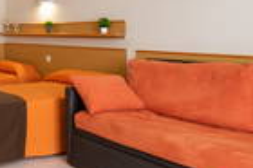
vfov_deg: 25.9
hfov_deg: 33.5
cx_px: -31
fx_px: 358
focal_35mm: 51
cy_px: 29
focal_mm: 17
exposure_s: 1/2.5
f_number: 8
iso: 100
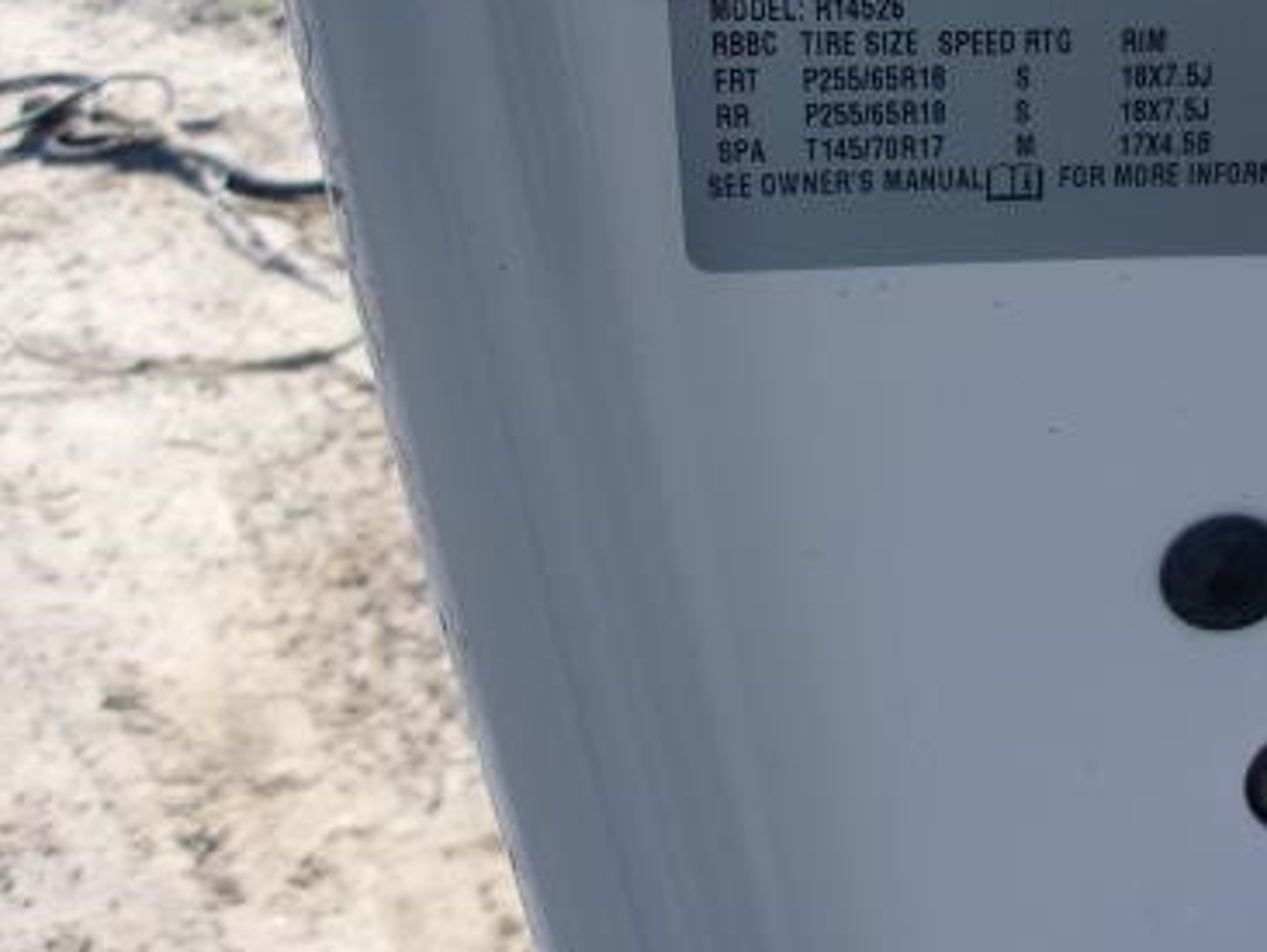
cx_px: 1104
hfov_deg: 31.4
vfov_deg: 24.4
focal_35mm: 59
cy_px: 173
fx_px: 2161
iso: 80
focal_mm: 4.9
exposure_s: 1/400
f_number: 3
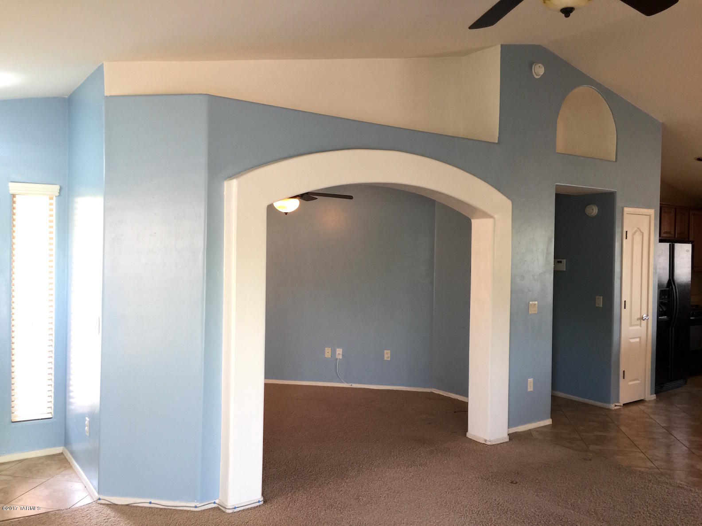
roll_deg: -1.2
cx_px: 351
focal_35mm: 29
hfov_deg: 61.7
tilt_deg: -1.0
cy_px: 263
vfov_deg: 48.2
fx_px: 588
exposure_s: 1/15
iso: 40
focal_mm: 4.15
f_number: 2.2
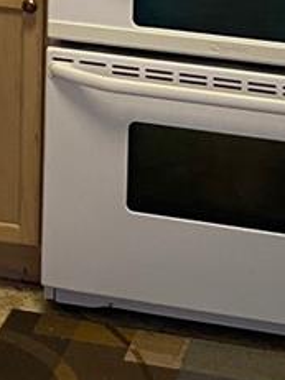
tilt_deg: -6.7
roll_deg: -1.0
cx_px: 51
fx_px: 1483
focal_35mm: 135
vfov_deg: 13.5
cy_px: -252
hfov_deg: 10.9
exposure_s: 1/60
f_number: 1.8
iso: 200
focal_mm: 4.25
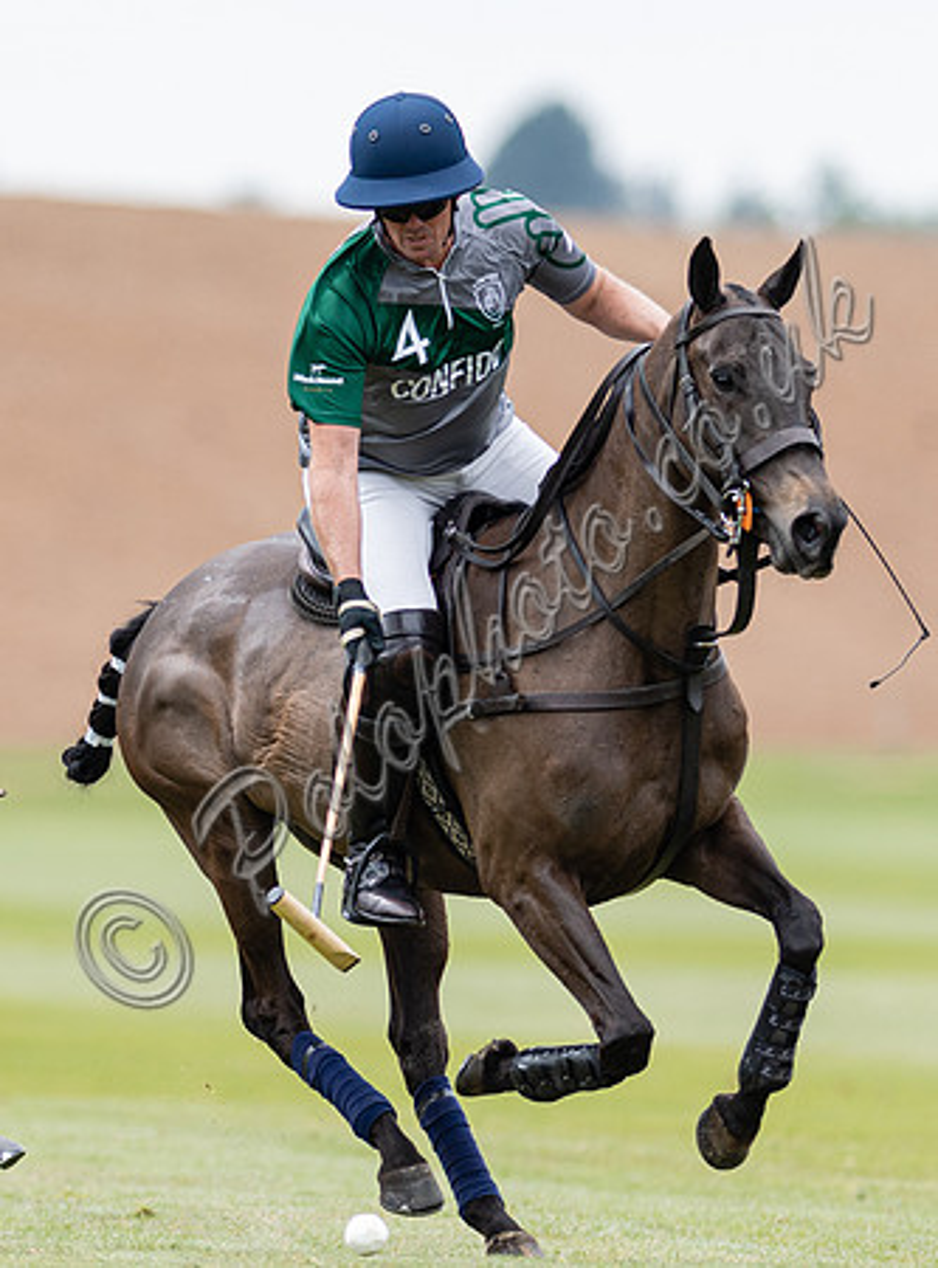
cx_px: 408
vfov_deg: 2.5
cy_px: 688
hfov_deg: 1.8
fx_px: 29260
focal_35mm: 803
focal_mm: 300
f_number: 2.8
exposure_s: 1/1600
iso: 250
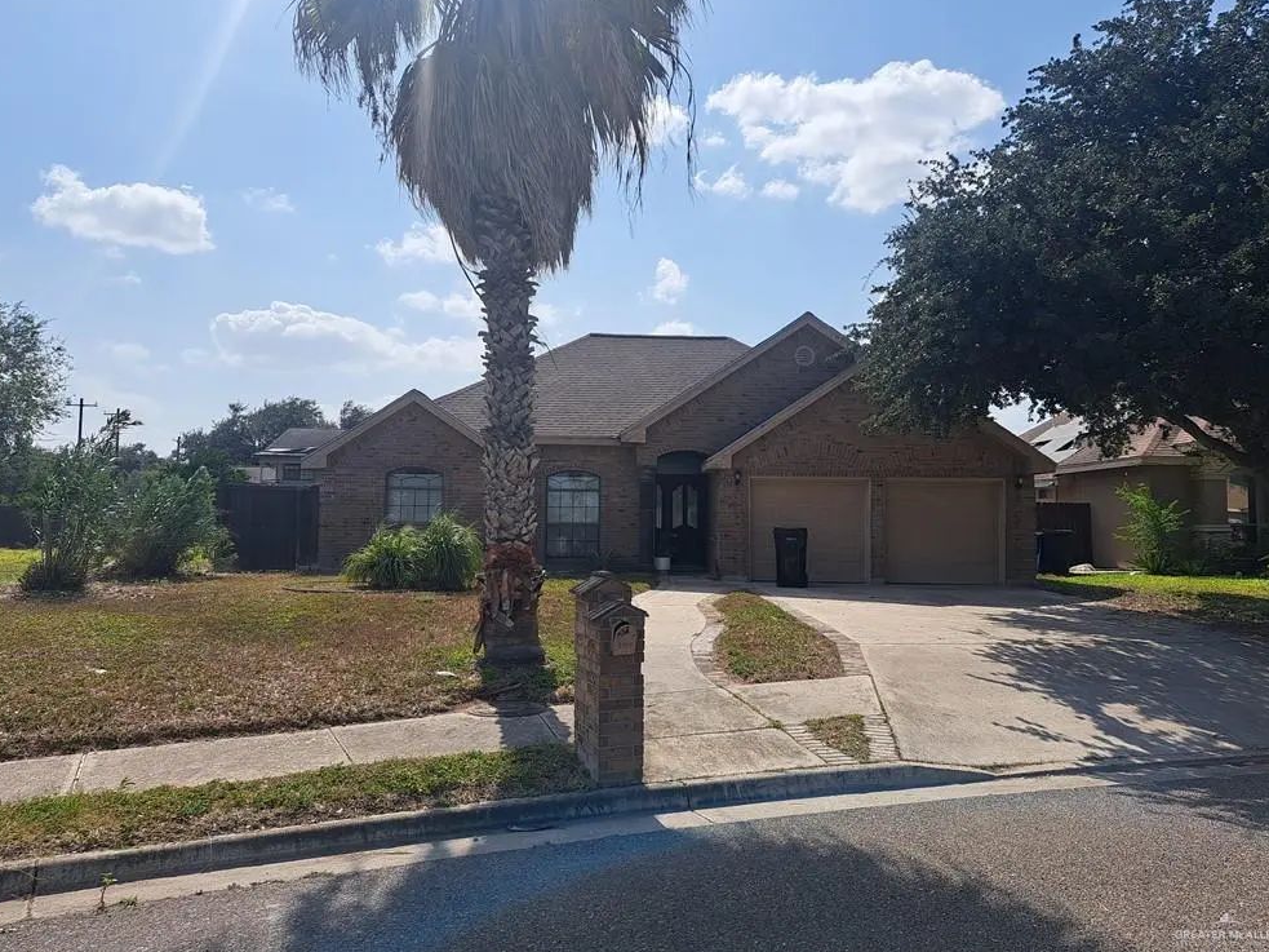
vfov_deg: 54.9
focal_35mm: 25
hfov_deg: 69.4
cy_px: 466
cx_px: 631
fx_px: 916
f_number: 1.8
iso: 50
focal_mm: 5.23
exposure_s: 1/2421
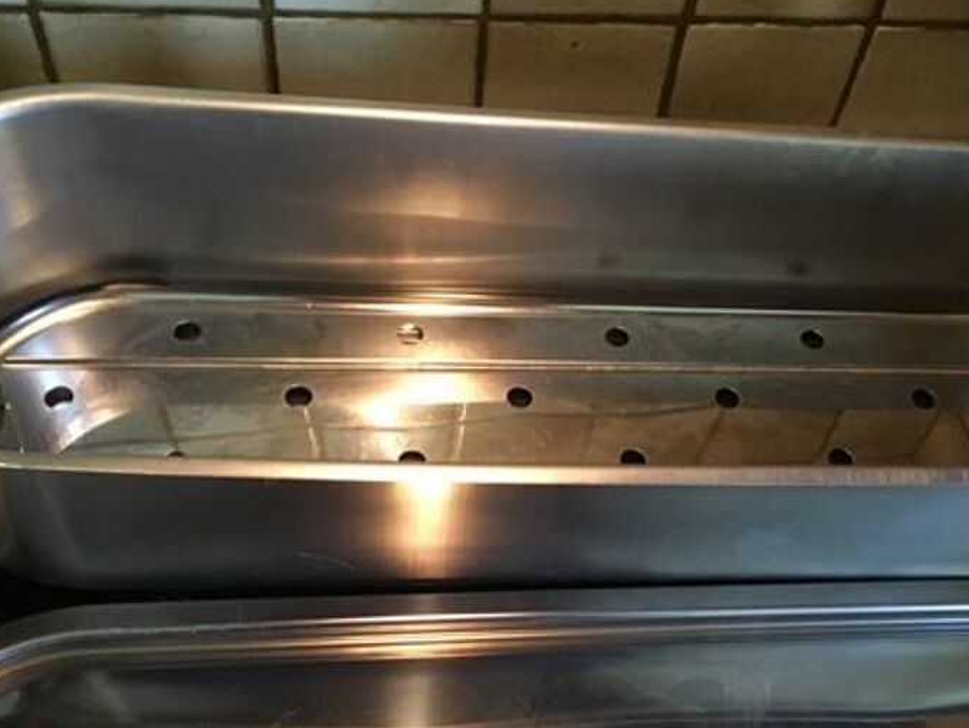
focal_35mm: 43
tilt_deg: -56.1
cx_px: 610
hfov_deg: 43.5
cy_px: 463
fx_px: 1204
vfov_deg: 33.4
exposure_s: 1/17
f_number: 2.2
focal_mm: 4.15
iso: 200
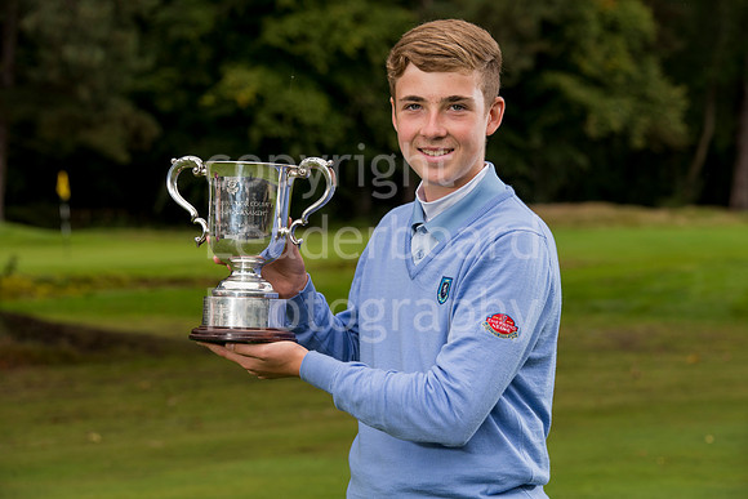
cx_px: 374
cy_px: 250
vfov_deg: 11.4
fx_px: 2494
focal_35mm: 120
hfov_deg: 17.1
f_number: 7.1
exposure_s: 1/125
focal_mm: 120
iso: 400
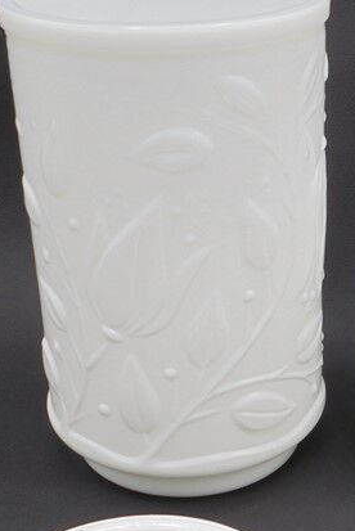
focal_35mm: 77
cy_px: 393
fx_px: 1137
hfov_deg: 17.5
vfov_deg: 26.0
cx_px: 326
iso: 100
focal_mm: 6.1
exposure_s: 1/125
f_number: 4
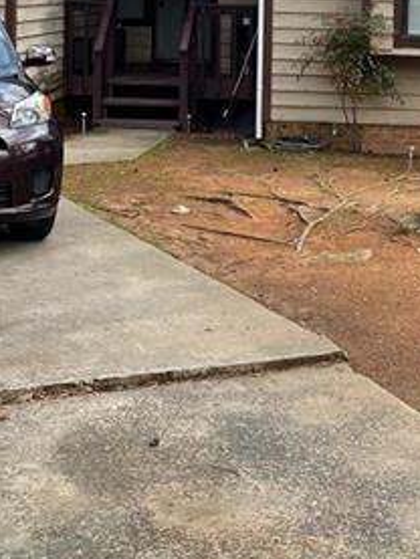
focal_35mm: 72
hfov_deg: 20.4
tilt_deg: +0.0
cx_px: 285
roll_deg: -1.7
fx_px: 1164
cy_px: -22
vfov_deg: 25.5
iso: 32
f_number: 1.6
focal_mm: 5.1
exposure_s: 1/1642
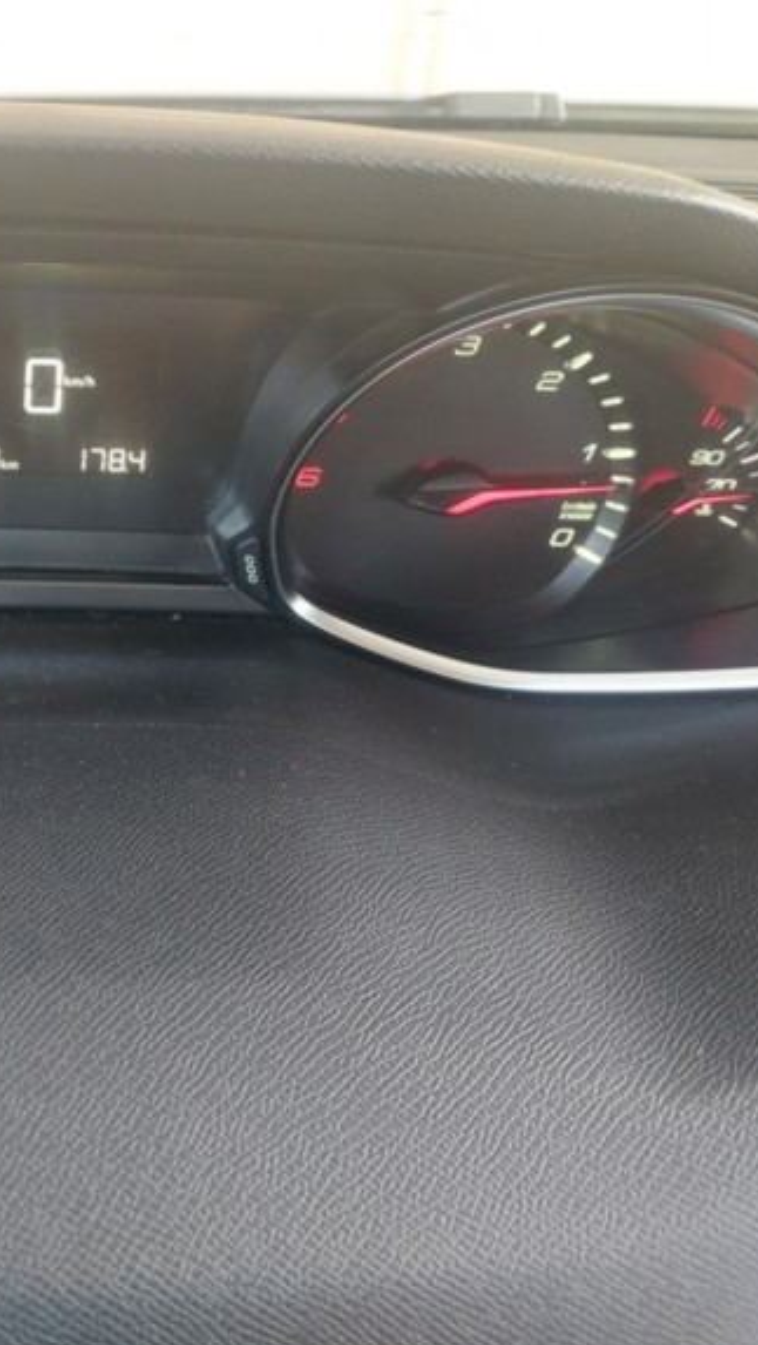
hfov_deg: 29.3
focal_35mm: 38
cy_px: 657
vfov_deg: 52.8
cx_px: 5
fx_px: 1356
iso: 500
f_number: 1.8
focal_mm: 5.23
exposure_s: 1/60
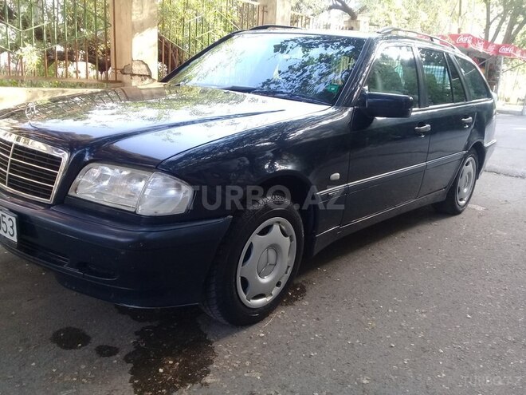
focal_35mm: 31
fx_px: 471
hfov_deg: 58.4
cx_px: 263
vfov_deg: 45.4
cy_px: 198
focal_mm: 3.3
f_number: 2.2
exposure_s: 1/40
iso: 50
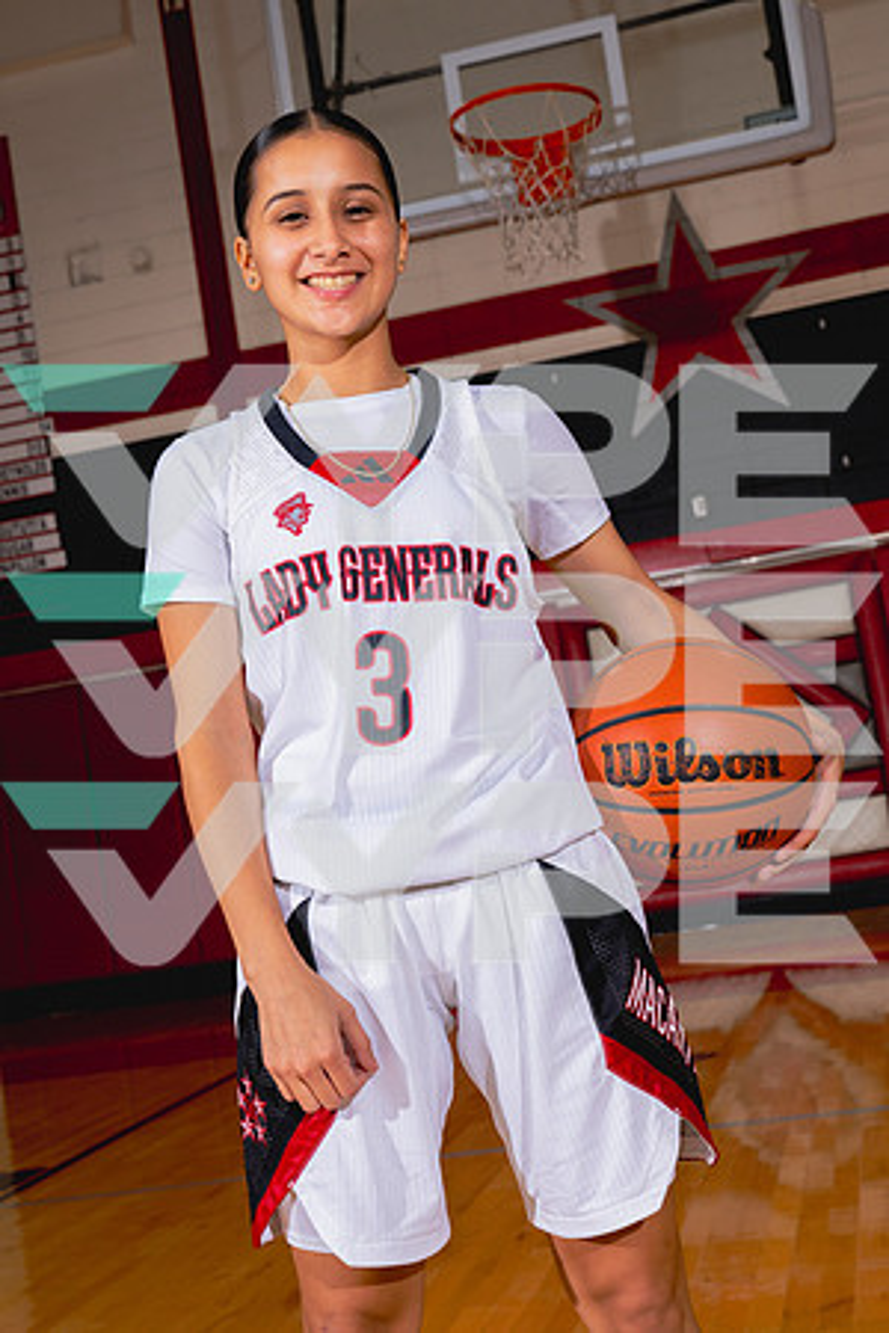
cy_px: 666
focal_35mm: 49
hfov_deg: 27.5
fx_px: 1815
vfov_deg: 40.3
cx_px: 444
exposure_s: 1/250
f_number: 8
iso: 800
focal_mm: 49
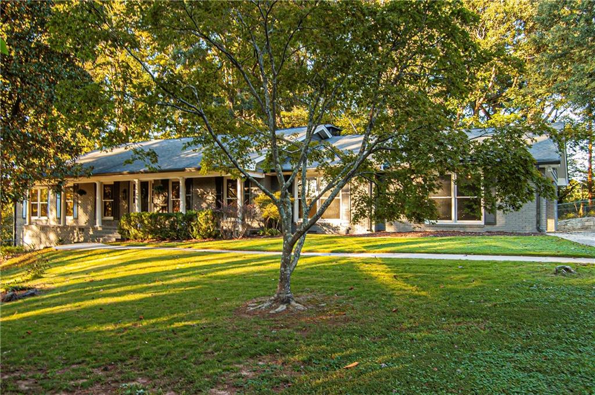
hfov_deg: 35.1
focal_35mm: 57
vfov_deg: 23.7
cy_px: 198
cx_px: 298
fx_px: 941
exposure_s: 1/45
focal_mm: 38
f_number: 8
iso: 200
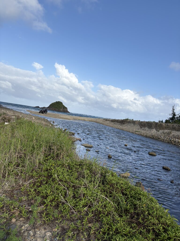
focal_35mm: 26
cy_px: 120
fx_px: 180
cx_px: 90
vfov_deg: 67.3
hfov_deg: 53.1
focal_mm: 5.96
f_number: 1.6
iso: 50
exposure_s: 1/3125
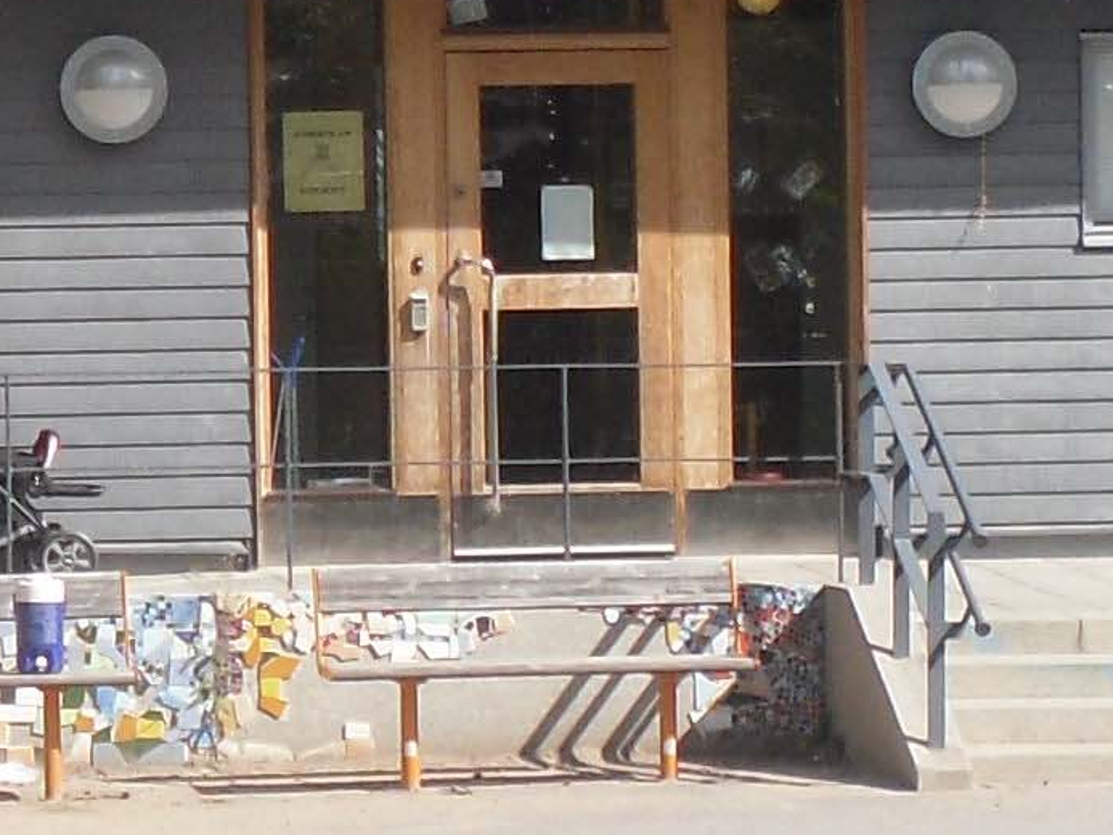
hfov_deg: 9.8
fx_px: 6496
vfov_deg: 7.4
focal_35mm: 202
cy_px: 434
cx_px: 202
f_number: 7.6
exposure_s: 1/145
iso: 80
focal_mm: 6.3
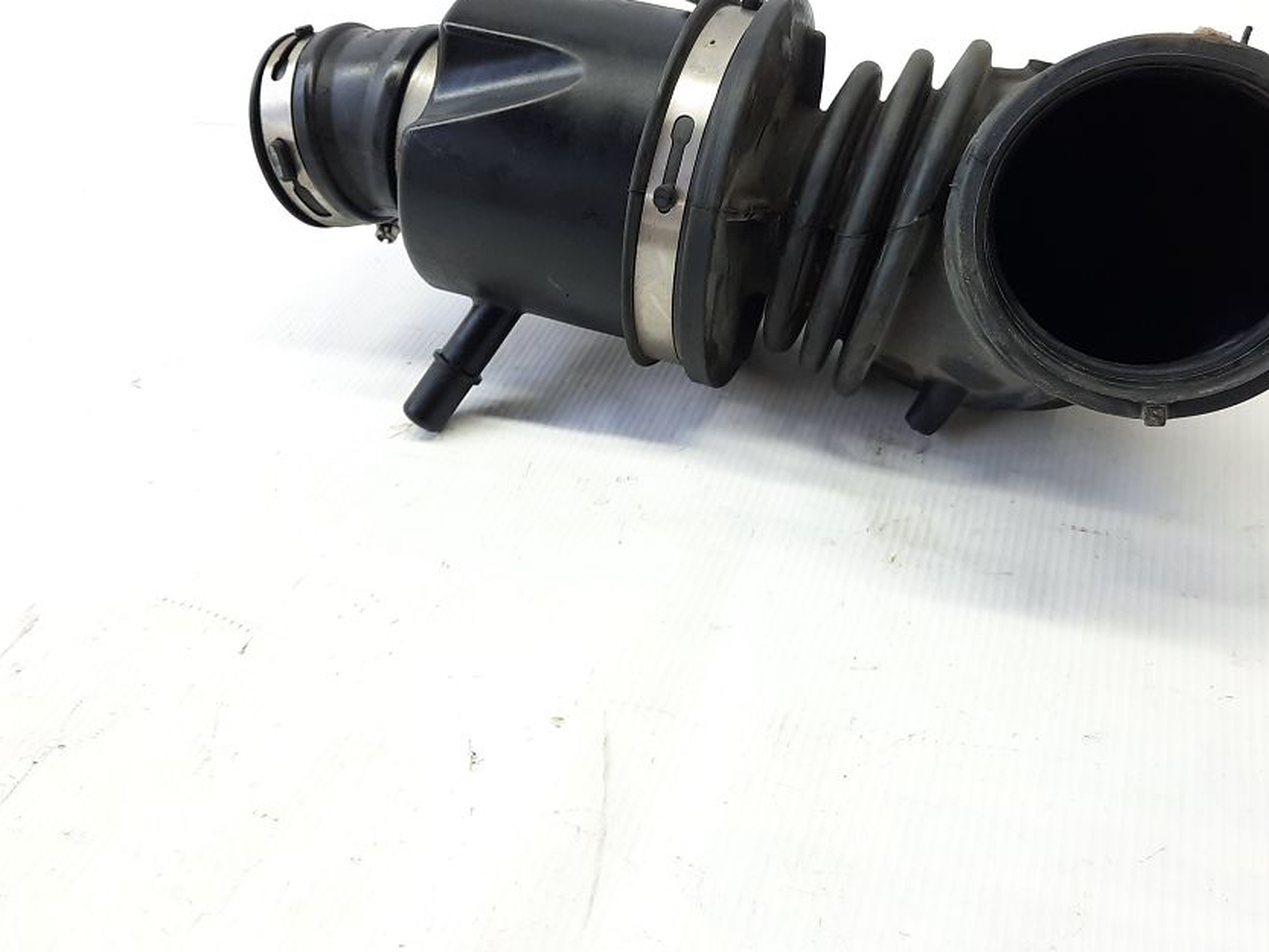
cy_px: 273
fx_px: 1320
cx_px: 716
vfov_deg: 38.9
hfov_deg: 51.2
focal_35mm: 36
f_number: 2
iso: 100
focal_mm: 4.6
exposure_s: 1/50
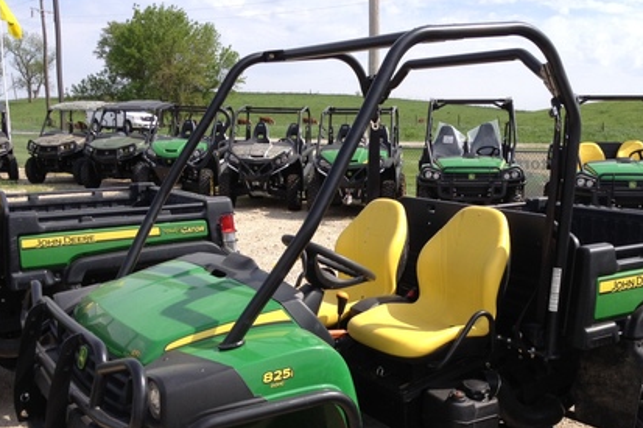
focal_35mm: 48
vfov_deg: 27.8
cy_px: 307
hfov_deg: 41.0
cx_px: 369
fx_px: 857
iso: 50
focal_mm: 4.28
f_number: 2.4
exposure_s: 1/1255
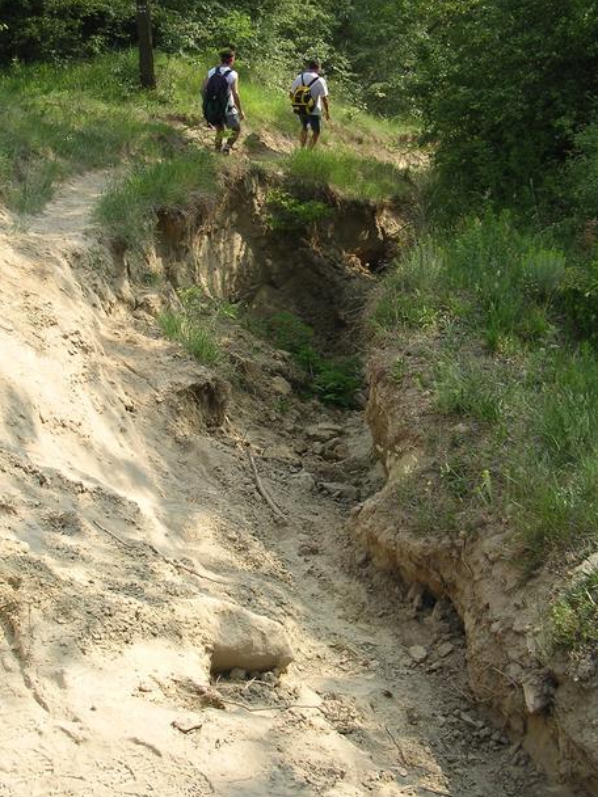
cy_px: 393
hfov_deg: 36.0
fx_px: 921
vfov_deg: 46.8
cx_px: 292
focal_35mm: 40
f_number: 2.8
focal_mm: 5.8
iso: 100
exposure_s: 1/384
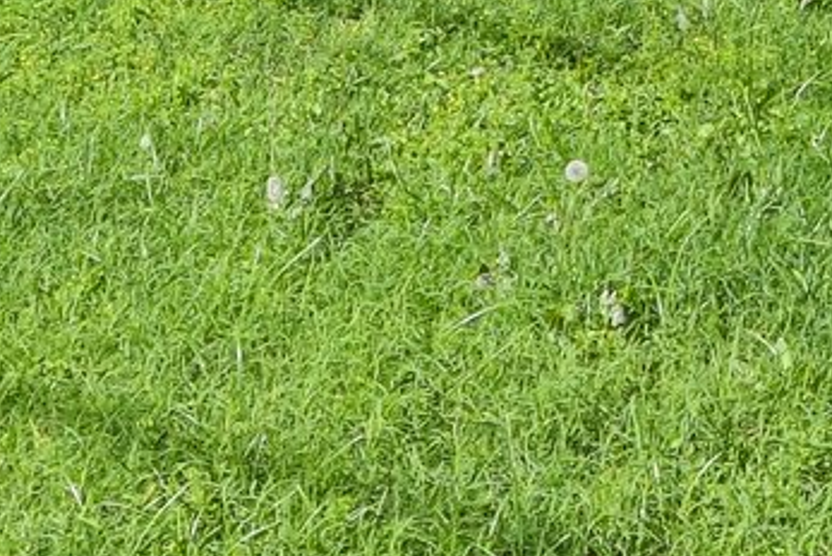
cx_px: 882
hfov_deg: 17.7
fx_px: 2591
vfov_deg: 10.6
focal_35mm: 112
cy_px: -737
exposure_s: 1/1000
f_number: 8
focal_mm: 13
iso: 400
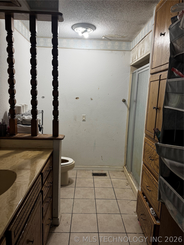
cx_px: 92
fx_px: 170
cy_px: 122
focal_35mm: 24
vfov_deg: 71.6
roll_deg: -1.7
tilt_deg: -8.6
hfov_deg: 56.8
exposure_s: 1/60
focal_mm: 6.76
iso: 160
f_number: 1.78
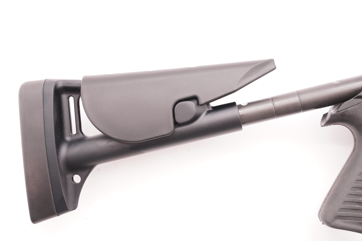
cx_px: 179
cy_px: 122
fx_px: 493
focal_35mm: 49
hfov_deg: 40.3
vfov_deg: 27.5
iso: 1250
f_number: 5.6
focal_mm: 32
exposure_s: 1/125
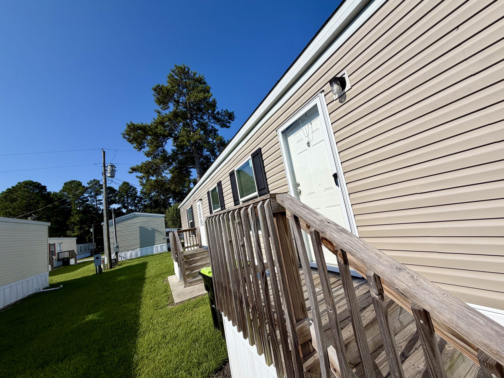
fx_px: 204
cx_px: 252
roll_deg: +9.5
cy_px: 189
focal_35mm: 14
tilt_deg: +9.3
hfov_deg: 102.1
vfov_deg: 85.7
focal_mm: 2.22
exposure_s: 1/1211
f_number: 2.2
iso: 20
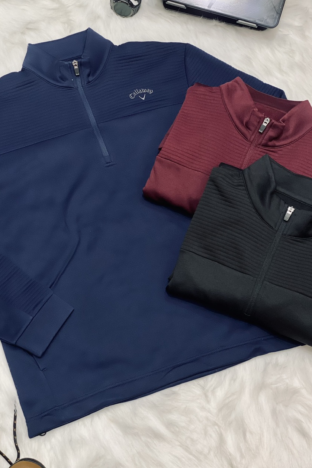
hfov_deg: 24.6
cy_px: 230
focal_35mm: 55
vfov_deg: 36.2
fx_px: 715
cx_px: 139
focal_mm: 6
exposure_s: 1/33
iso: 125
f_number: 2
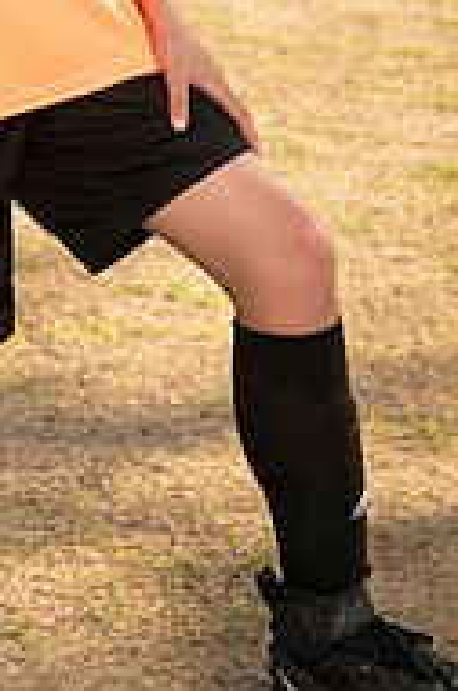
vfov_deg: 13.6
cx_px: -42
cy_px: -116
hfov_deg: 9.2
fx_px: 2815
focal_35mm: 147
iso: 100
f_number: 4
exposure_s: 1/250
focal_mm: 62
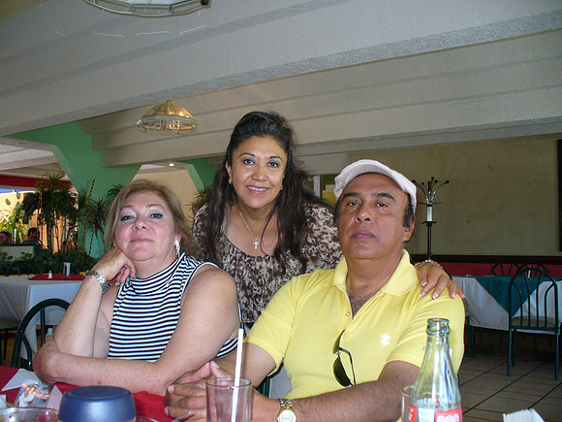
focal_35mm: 37
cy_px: 211
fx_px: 601
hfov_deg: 50.1
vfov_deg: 38.7
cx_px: 281
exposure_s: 1/30
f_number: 2.8
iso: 100
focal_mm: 6.1
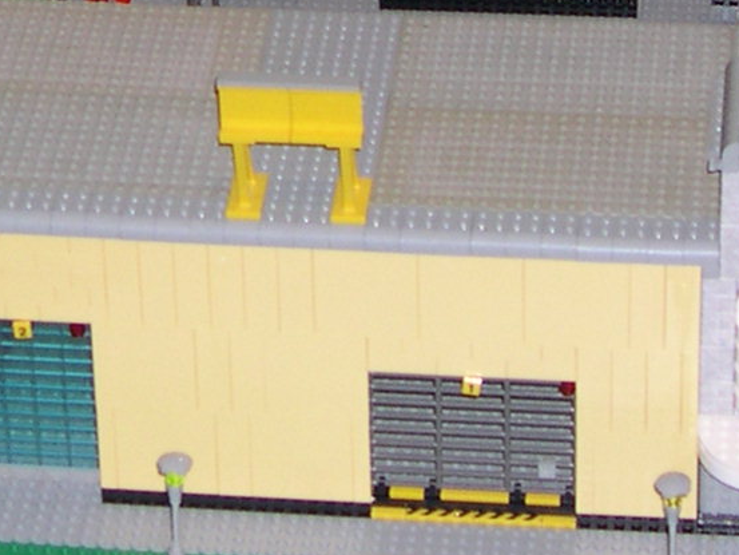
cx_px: 222
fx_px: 4121
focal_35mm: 193
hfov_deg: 10.2
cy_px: -483
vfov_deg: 7.4
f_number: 3.1
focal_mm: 10.1
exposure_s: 1/60
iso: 124
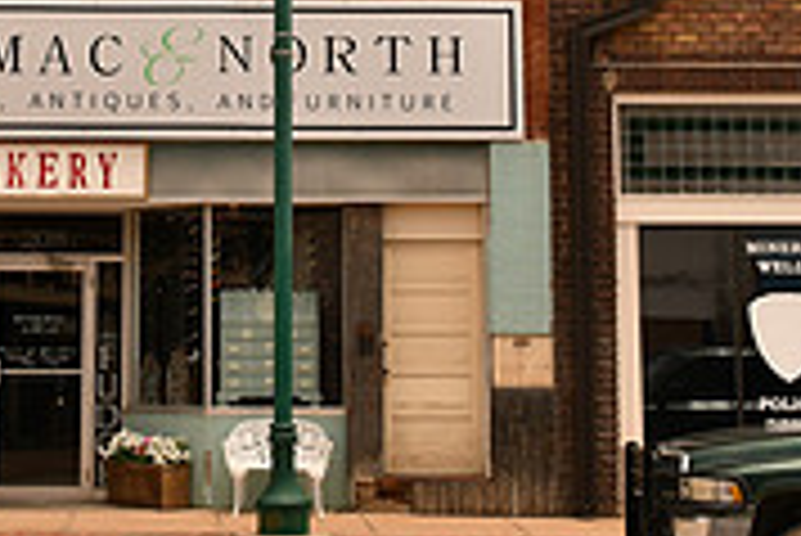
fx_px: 2605
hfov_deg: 17.4
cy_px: -191
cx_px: 234
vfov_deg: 11.4
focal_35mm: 117
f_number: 11
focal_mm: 24
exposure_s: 1/250
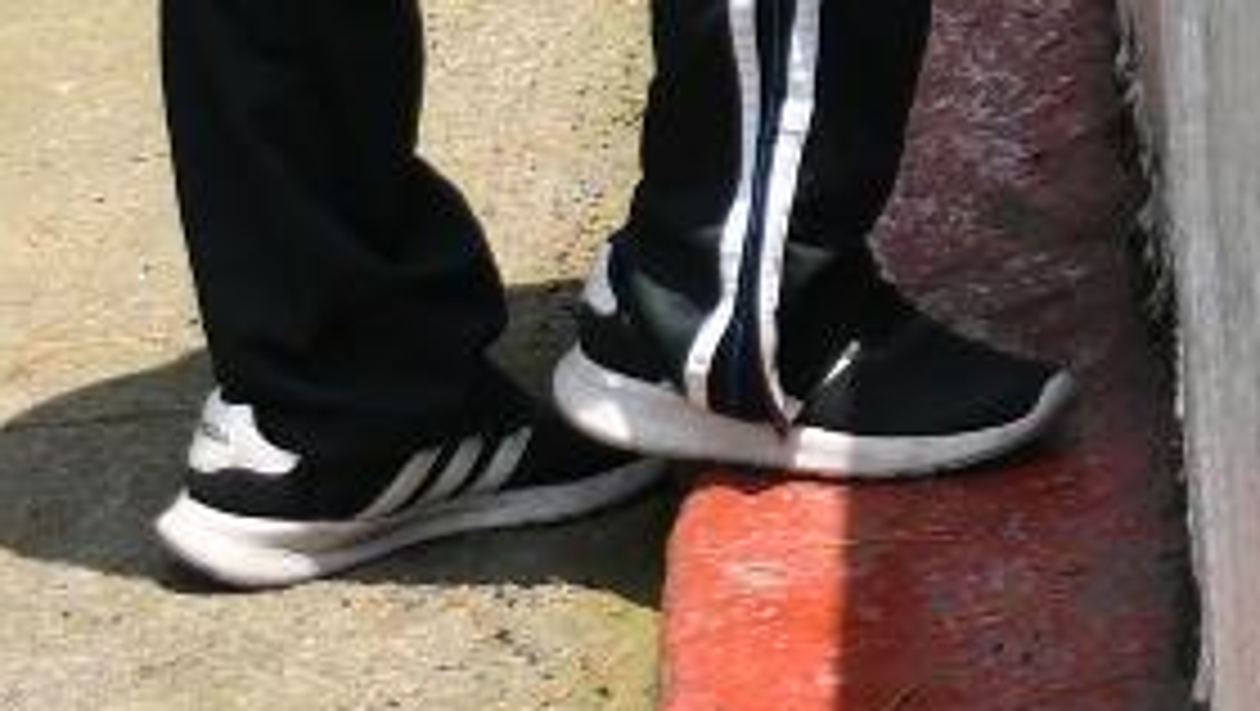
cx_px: 2704
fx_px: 8091
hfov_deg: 8.4
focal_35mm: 242
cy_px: -1422
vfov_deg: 4.8
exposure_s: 1/500
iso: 160
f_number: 5
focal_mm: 27
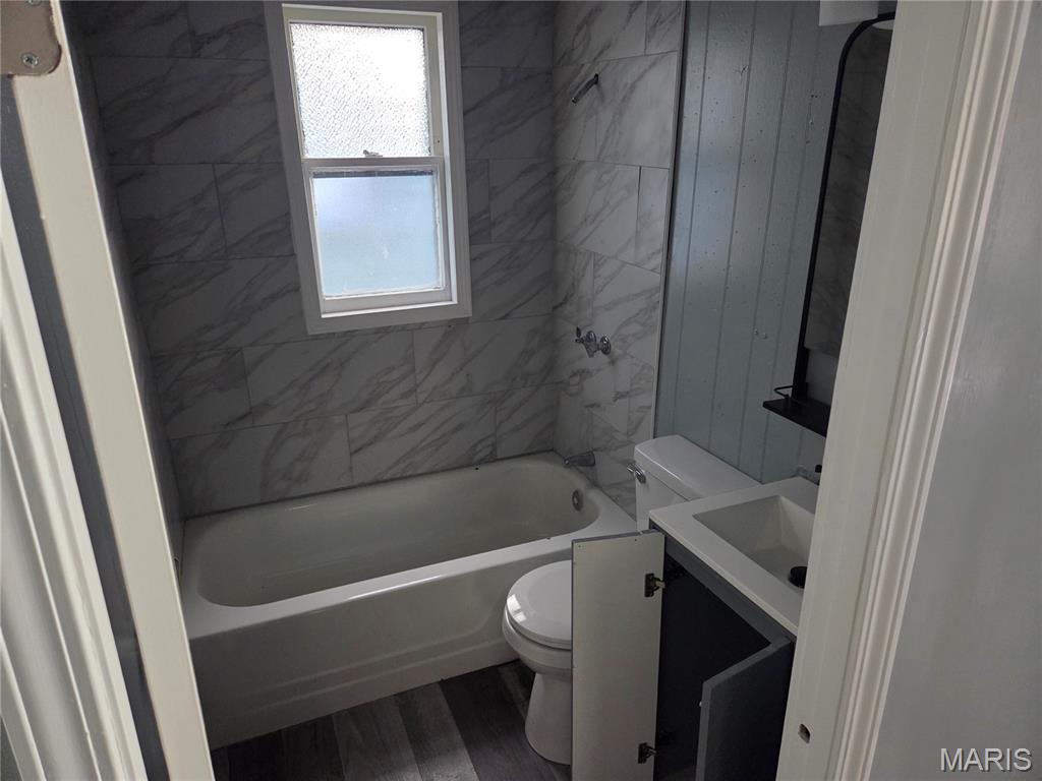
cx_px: 521
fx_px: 692
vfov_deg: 58.9
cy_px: 390
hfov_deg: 73.9
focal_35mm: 23
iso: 1250
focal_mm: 5.4
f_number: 1.8
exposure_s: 1/120
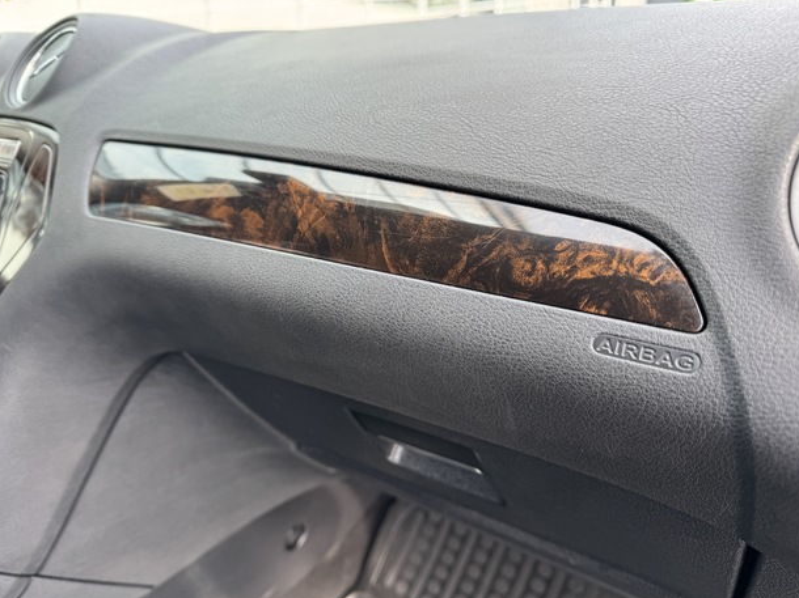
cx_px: 395
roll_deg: +2.5
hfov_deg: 69.4
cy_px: 309
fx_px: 577
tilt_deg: -19.4
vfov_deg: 54.8
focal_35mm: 25
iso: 64
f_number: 1.78
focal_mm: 6.76
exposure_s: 1/121
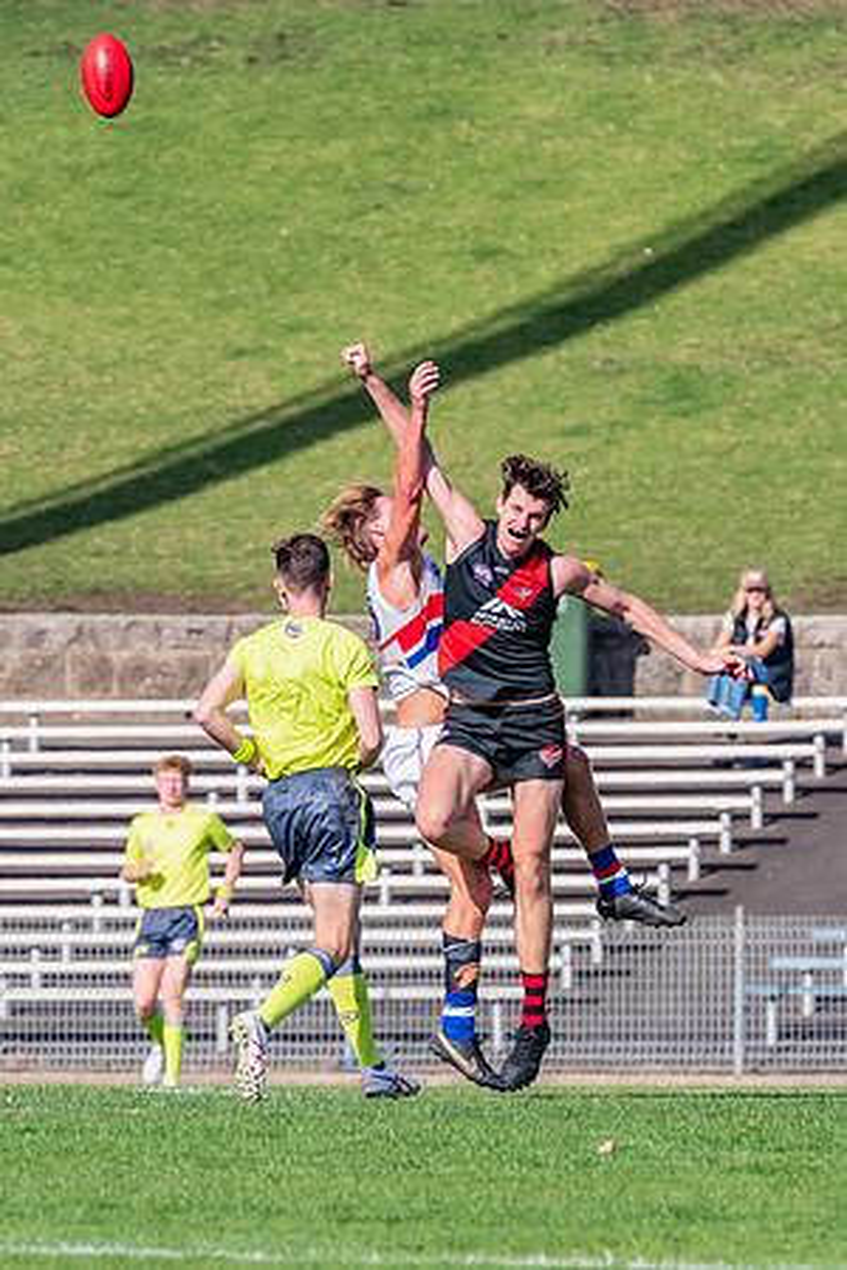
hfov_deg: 1.9
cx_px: 567
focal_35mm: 714
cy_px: 687
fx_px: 25198
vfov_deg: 2.9
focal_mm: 420
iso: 800
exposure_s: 1/1600
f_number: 10
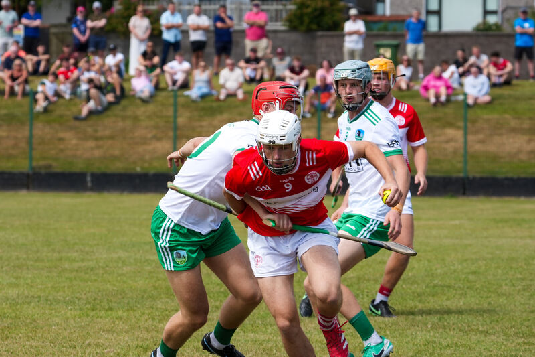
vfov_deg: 6.9
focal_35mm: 200
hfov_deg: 10.3
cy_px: 178
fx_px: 2971
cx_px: 268
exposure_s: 1/1000
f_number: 8
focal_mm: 200
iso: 400
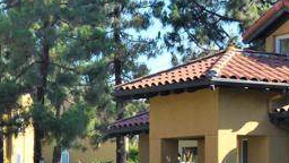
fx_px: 1027
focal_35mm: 134
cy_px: 135
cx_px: 304
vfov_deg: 9.0
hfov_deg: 15.7
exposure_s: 1/250
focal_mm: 32
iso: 160
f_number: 8
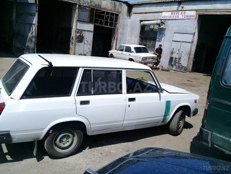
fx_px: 207
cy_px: 87
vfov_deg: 45.4
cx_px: 116
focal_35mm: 31
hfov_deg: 58.4
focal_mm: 3.3
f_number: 2.2
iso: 50
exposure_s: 1/1495
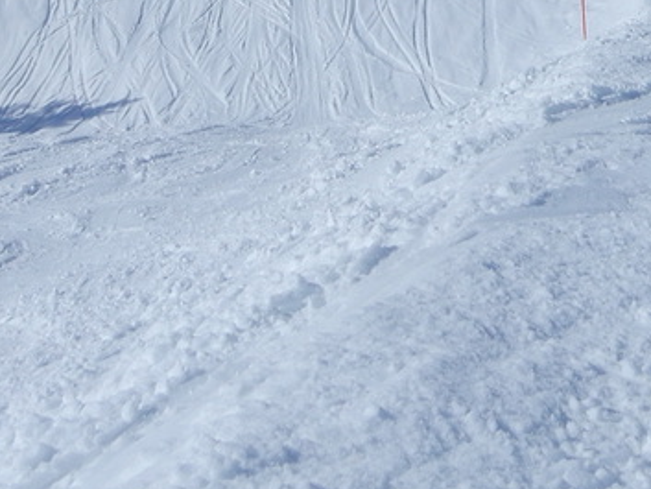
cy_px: -388
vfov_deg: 14.8
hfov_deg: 22.0
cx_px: 575
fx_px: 1637
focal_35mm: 87
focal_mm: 4.3
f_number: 5
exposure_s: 1/2000
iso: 80
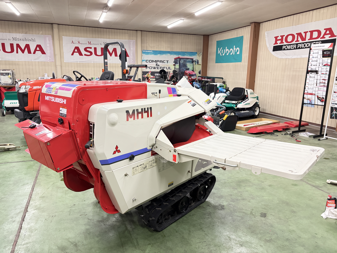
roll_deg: -0.9
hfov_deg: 67.3
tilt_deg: -11.9
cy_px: 126
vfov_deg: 53.1
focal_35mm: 26
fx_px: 253
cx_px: 168
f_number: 1.6
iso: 500
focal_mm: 5.96
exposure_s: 1/60
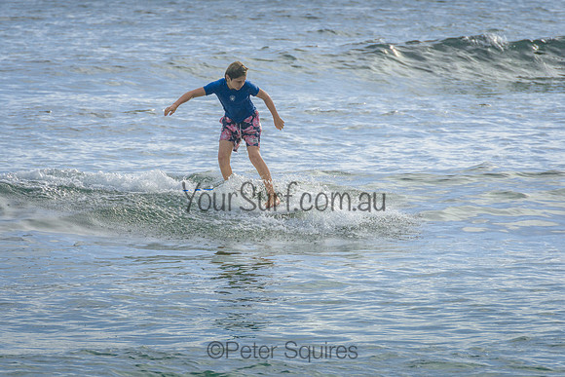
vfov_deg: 2.8
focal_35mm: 490
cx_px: 219
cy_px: 181
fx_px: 7697
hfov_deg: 4.2
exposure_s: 1/1600
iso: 500
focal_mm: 400
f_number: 14
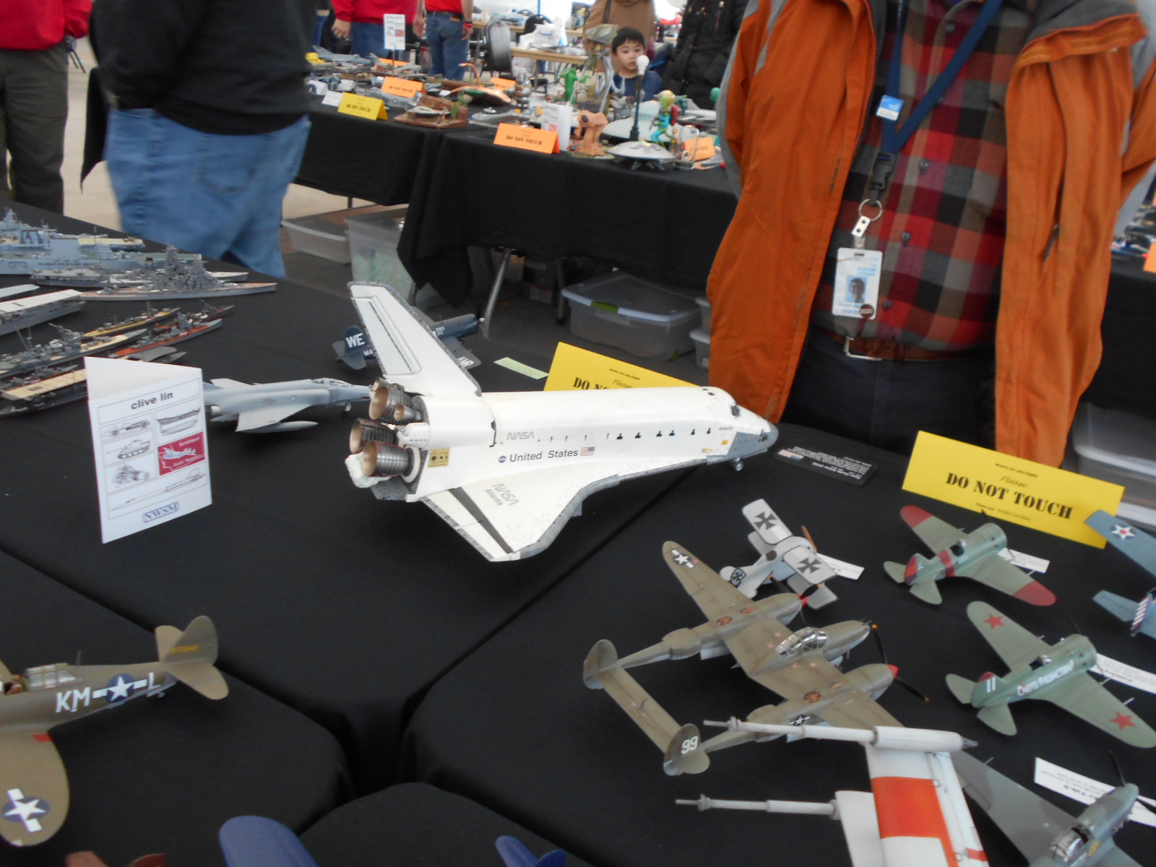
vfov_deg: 49.7
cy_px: 434
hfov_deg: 63.4
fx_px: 935
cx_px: 578
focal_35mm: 28
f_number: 3.4
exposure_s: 1/30
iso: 180
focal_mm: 5.1
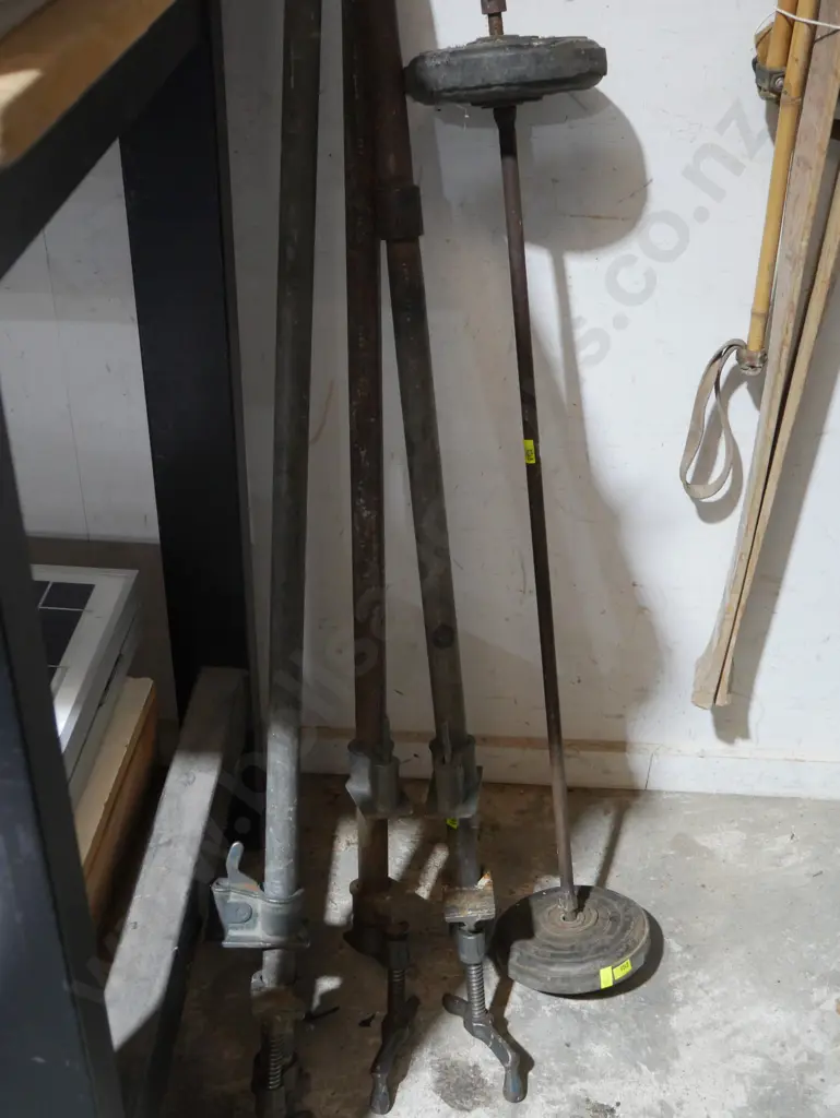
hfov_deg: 36.0
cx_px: 420
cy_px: 559
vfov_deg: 46.8
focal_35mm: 40
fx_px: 1293
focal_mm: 20
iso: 2000
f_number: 4.5
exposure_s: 1/60
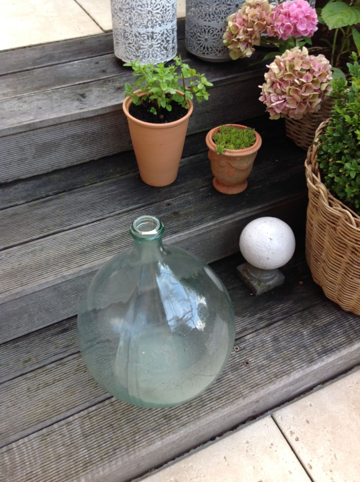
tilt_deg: -46.3
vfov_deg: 52.7
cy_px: 241
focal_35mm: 35
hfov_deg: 40.6
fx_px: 487
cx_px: 180
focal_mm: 4.28
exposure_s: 1/30
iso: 64
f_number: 2.4
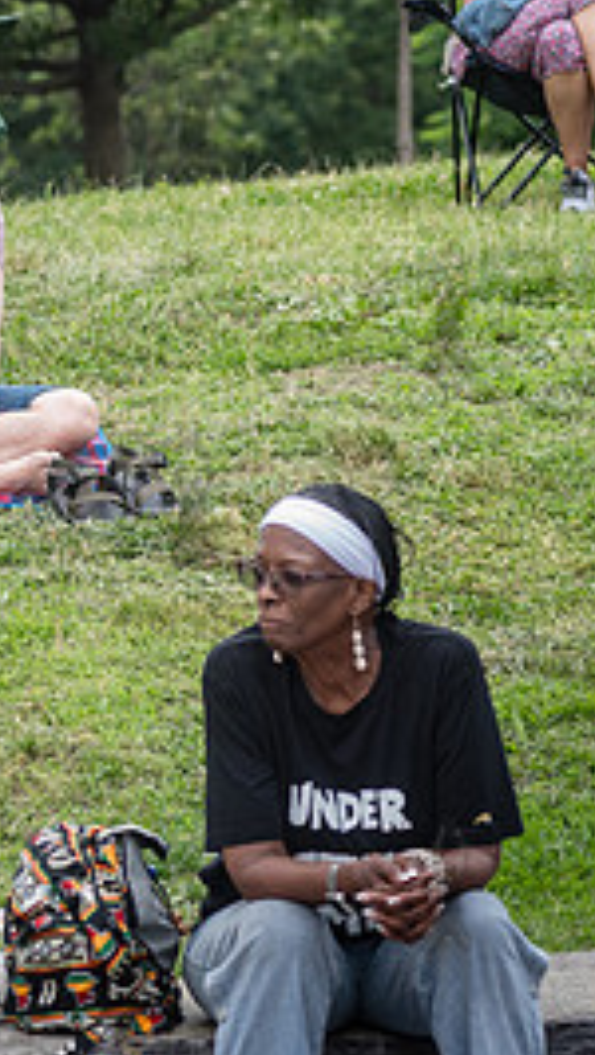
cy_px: 307
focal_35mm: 240
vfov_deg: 9.0
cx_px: -321
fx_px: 6719
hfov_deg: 5.0
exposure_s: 1/250
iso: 1000
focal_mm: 105
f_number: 4.5
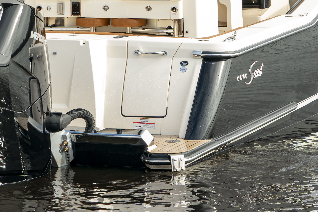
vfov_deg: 7.9
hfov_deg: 11.9
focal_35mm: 173
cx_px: 99
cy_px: 33
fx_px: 1528
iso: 80
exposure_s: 1/125
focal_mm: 79
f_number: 8
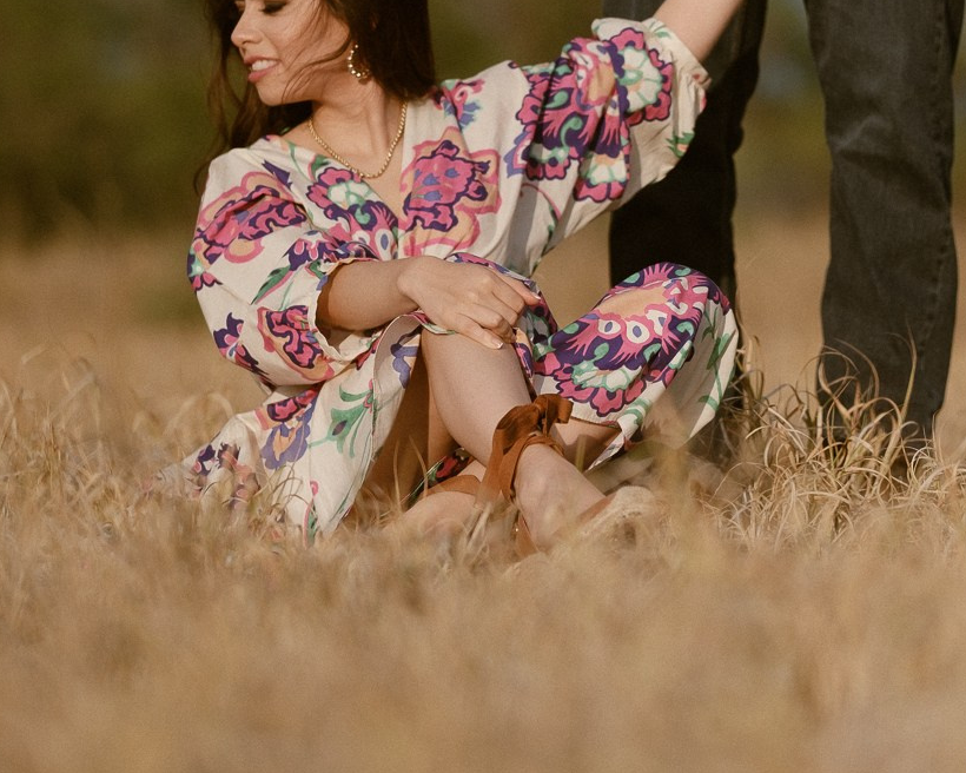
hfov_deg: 7.3
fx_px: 7576
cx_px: 964
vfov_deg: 5.8
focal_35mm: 265
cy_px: -22
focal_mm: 75
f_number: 1.4
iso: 80
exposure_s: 1/5000
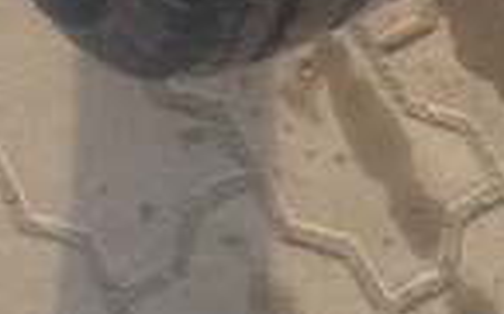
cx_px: 224
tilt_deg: -47.8
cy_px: -490
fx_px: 1729
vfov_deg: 9.1
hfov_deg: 16.6
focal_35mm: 126
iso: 50
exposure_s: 1/456
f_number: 2.4
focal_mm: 4.28
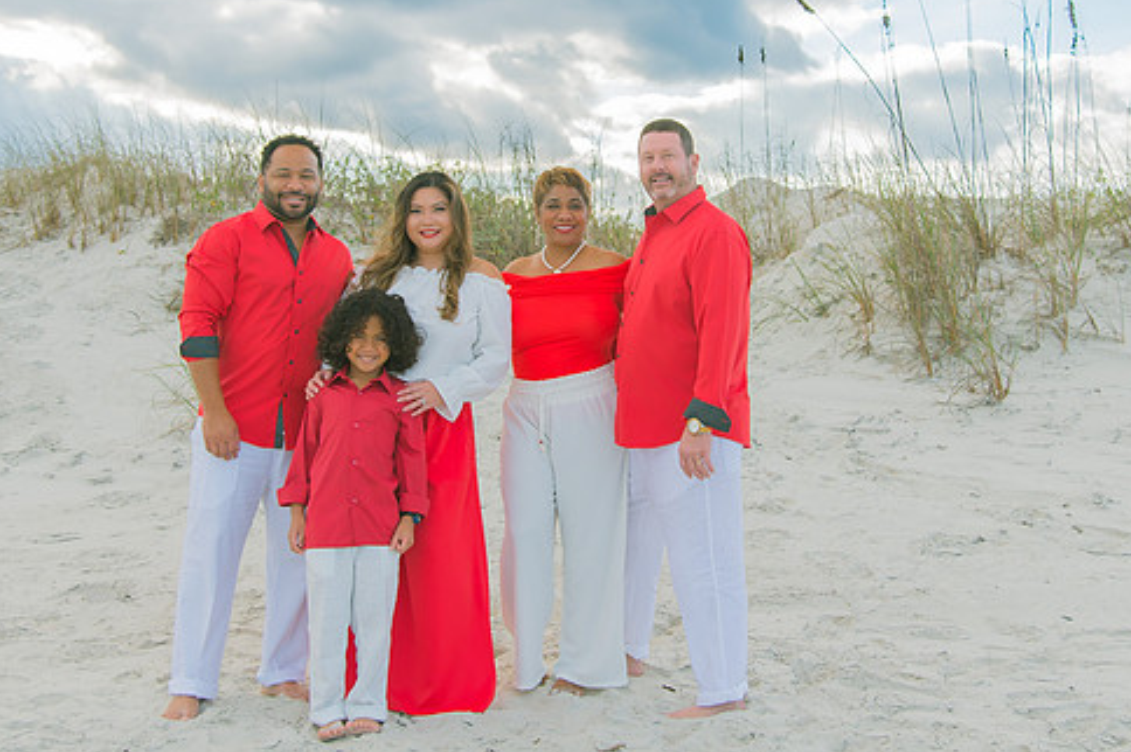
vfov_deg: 22.5
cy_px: 244
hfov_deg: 33.4
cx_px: 563
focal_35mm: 60
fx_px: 1884
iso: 100
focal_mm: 34
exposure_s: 1/200
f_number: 4
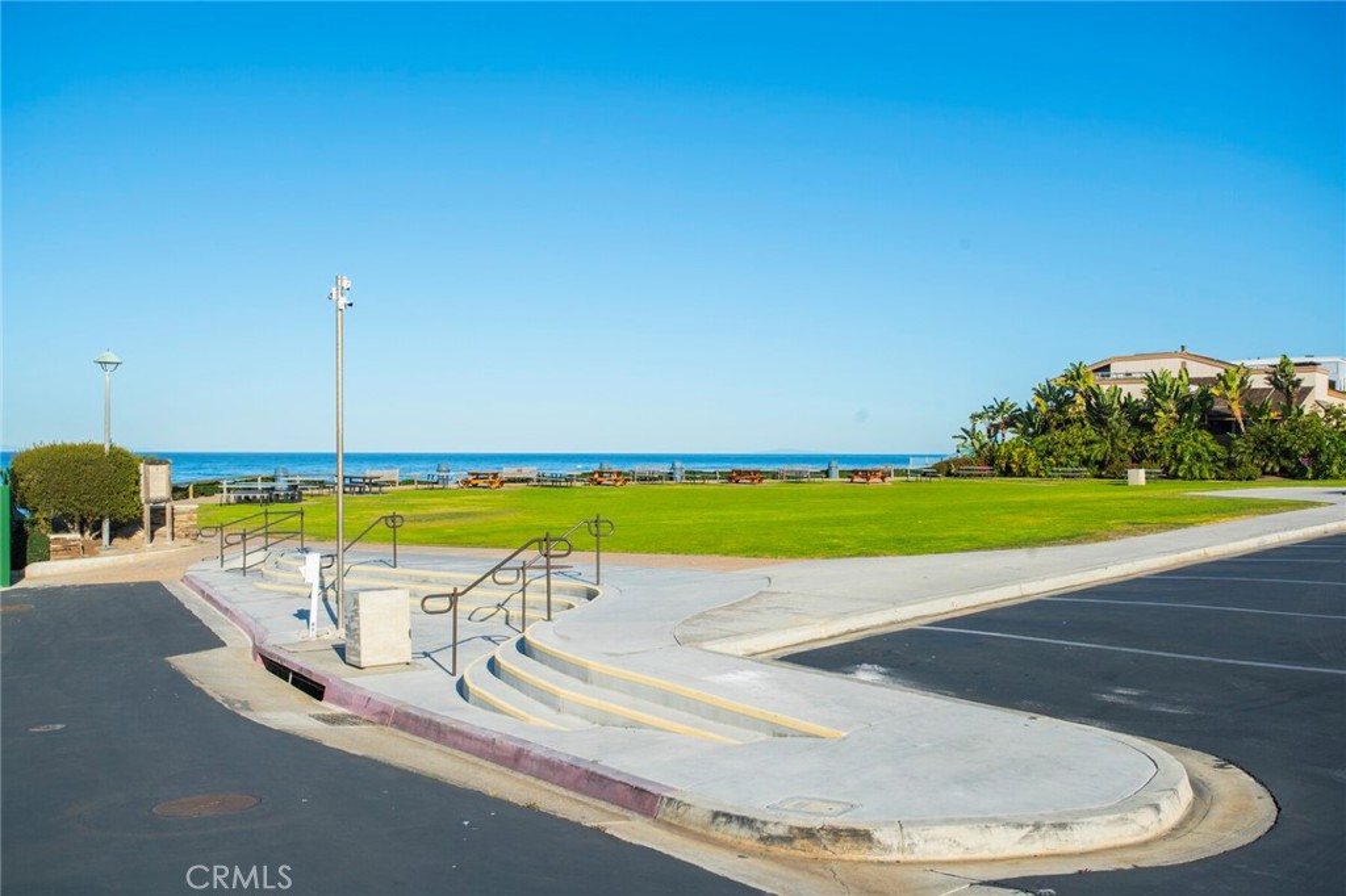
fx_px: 1233
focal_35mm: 33
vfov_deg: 39.9
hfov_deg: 57.2
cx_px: 673
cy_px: 448
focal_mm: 33
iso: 200
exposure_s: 1/320
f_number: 10
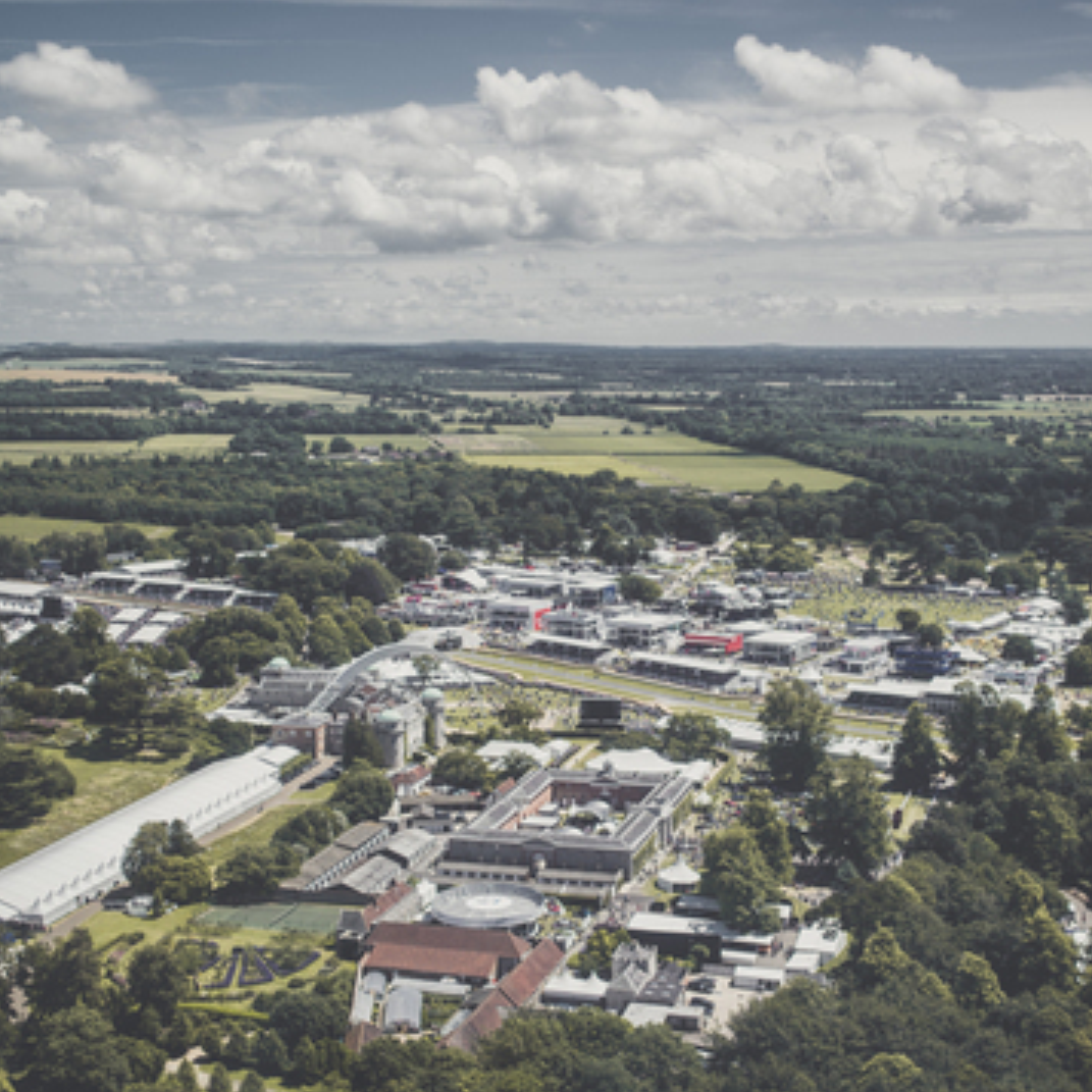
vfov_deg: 34.0
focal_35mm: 50
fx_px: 1785
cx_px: 626
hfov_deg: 34.0
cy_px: 526
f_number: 1.8
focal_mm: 35
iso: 50
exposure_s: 1/4000
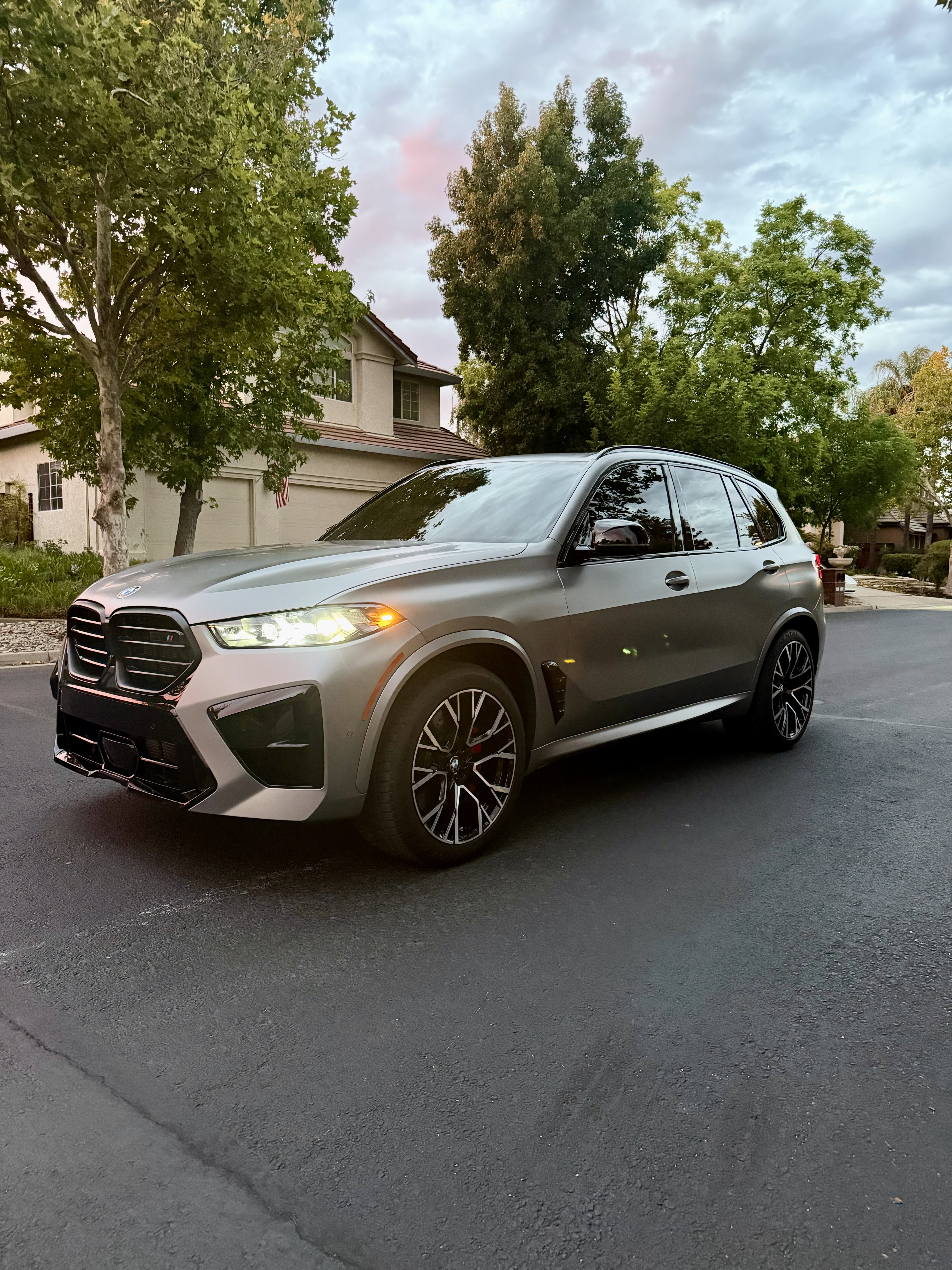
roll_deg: -0.4
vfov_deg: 71.6
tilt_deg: -4.7
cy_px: 635
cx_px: 476
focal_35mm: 24
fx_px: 880
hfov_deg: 56.8
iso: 1000
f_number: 1.78
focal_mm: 6.76
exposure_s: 1/32
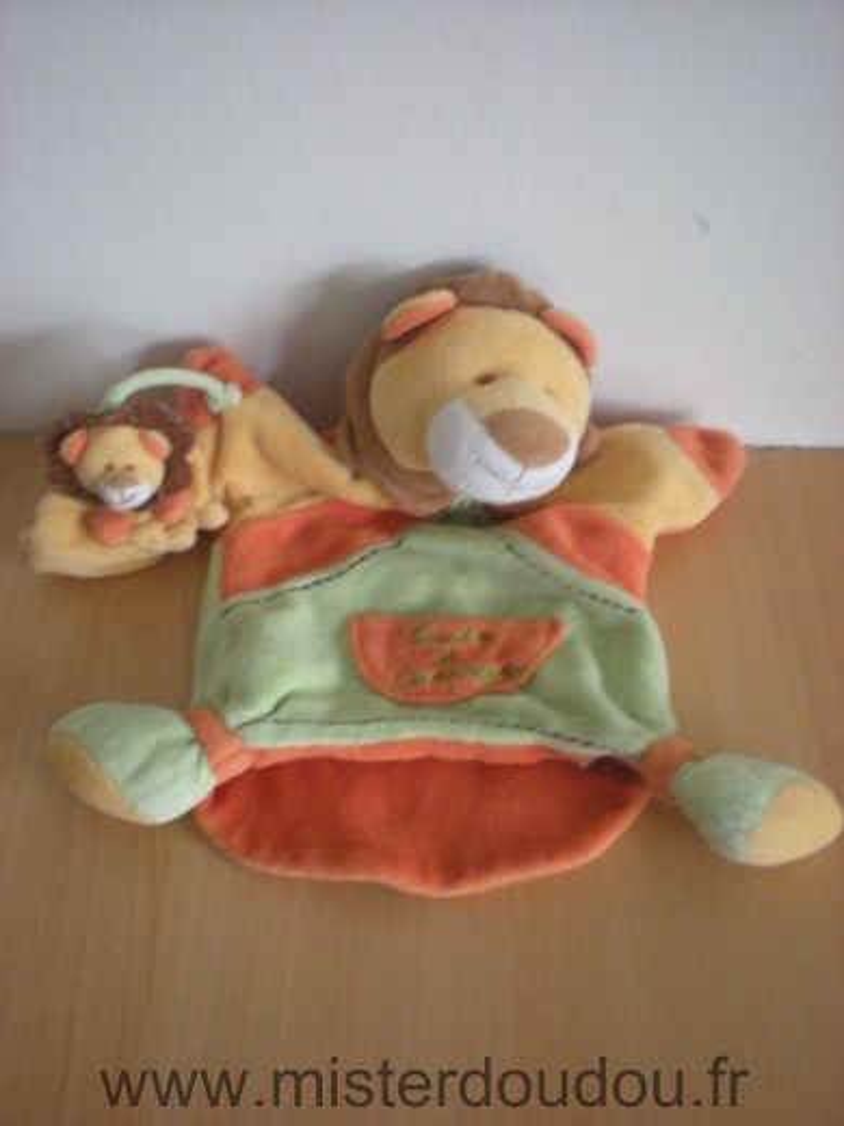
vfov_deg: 49.0
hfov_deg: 37.7
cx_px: 422
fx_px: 1235
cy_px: 563
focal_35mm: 38
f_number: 3.1
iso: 556
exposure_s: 1/8
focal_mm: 6.3
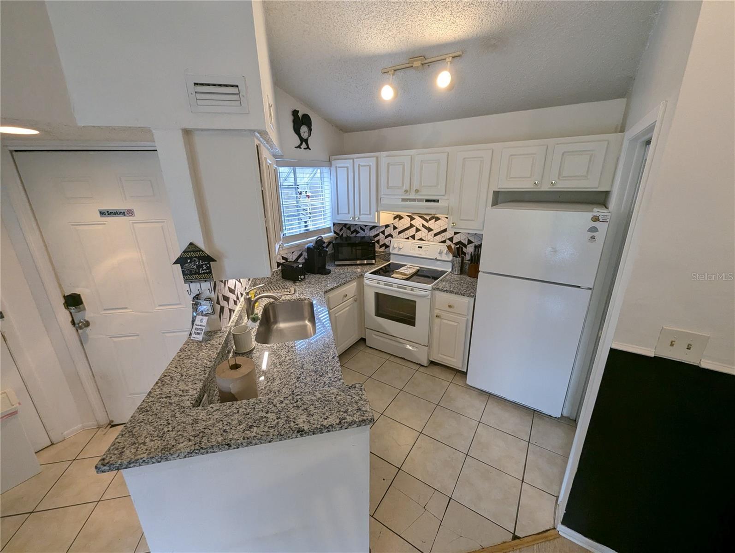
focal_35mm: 13
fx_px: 276
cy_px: 276
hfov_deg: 106.1
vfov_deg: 90.1
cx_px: 368
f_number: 2.2
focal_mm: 1.95
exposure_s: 1/120
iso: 172
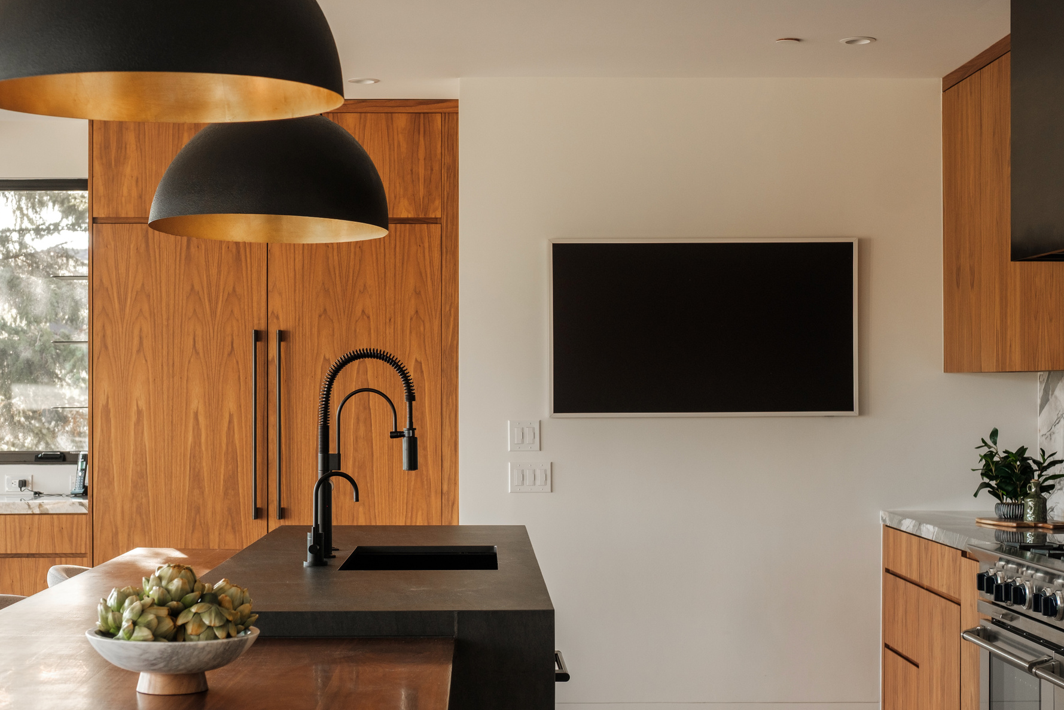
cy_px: 354
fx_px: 1803
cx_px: 532
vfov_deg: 22.3
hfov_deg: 32.9
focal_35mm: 61
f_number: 5
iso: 400
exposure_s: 1/30
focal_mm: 35
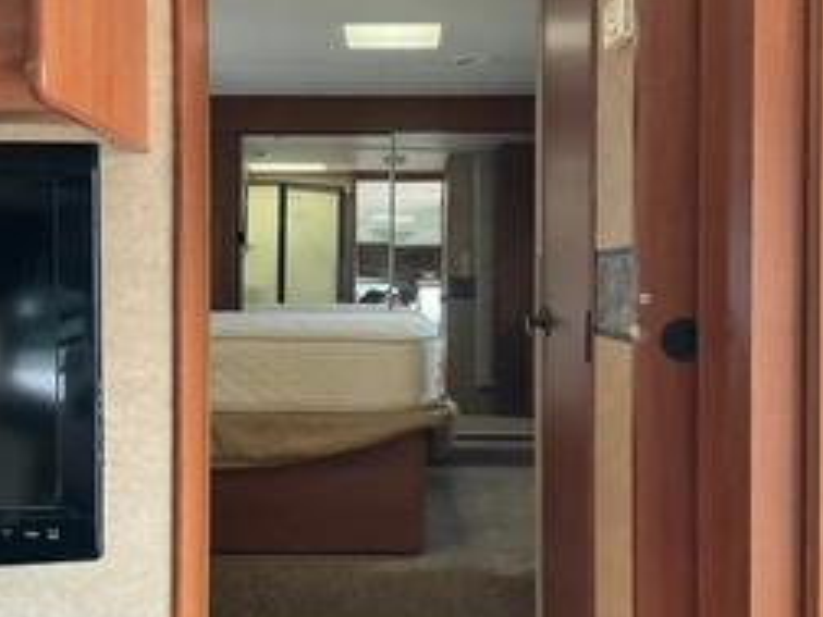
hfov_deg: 41.2
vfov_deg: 31.5
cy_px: 304
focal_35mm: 46
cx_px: 379
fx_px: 1094
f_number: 1.8
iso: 160
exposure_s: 1/60
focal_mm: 3
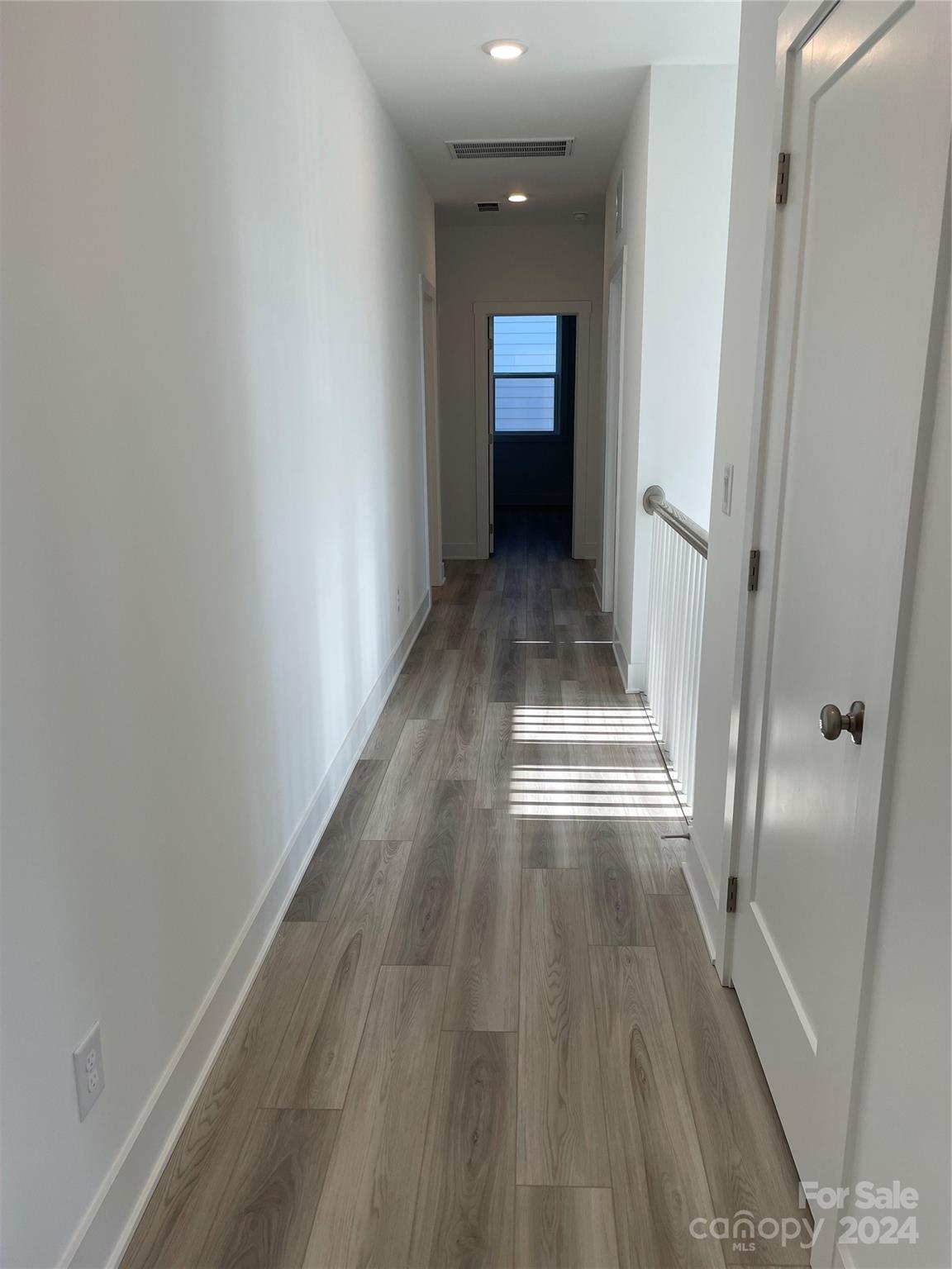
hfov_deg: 53.1
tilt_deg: -13.4
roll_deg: +0.6
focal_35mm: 26
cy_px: 634
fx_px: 953
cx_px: 476
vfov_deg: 67.3
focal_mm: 4.2
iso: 32
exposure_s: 1/399
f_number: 1.6
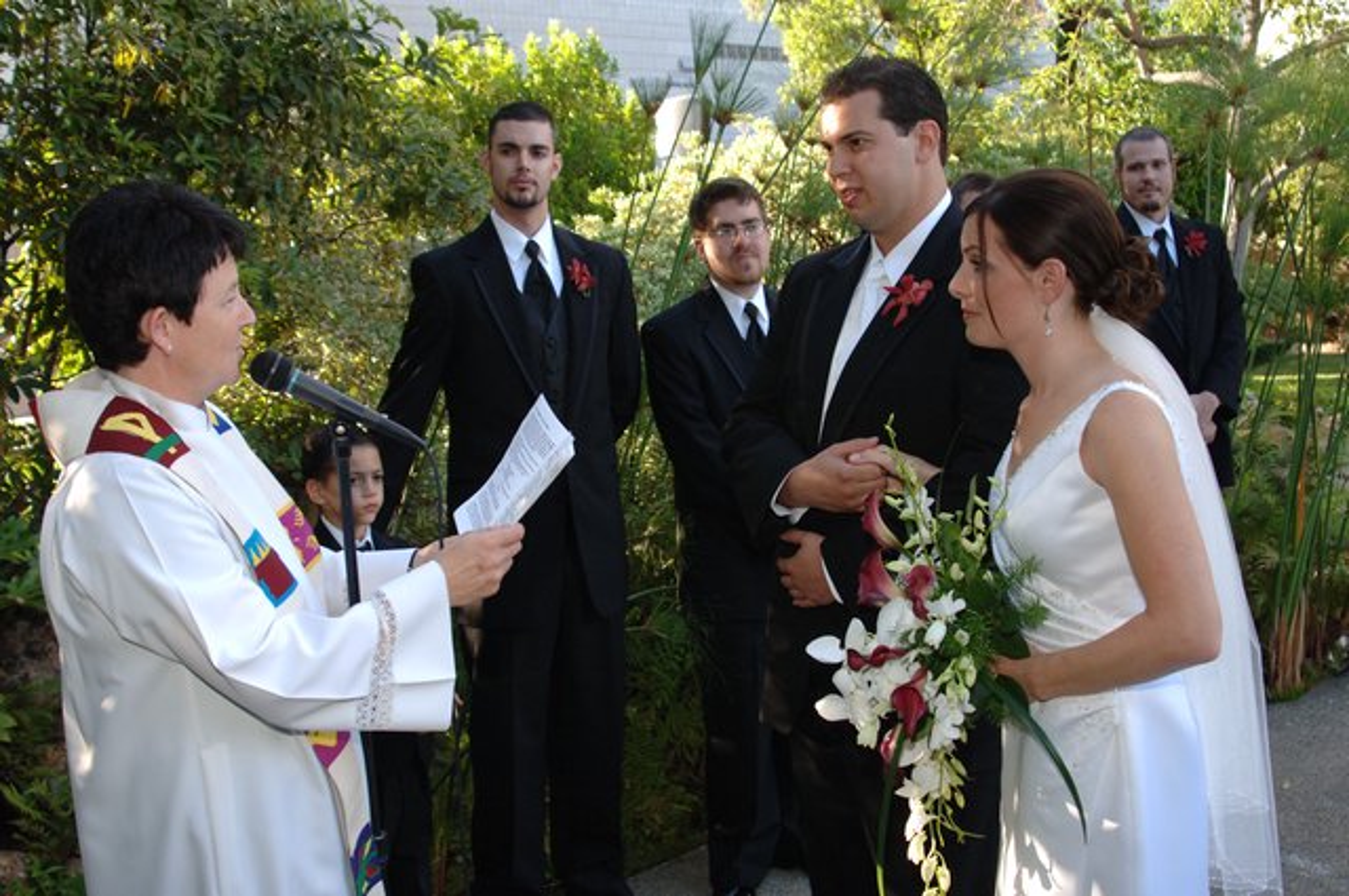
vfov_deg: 31.8
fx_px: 1572
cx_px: 674
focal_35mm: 42
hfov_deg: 46.5
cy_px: 448
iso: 400
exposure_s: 1/125
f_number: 5.6
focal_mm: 28
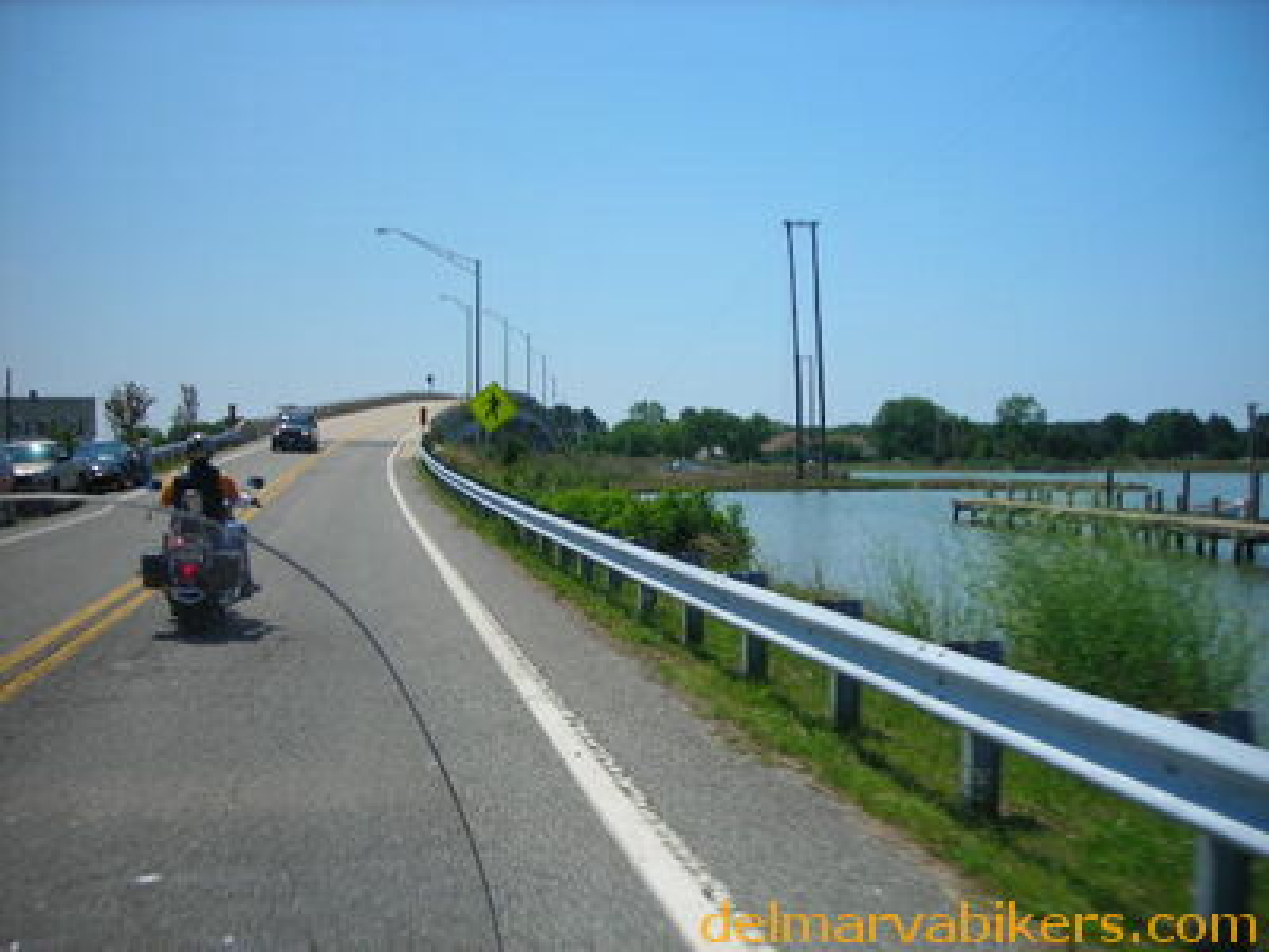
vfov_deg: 37.7
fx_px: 1393
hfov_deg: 49.0
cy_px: 476
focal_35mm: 38
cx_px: 634
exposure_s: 1/240
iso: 50
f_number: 6.4
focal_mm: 6.3
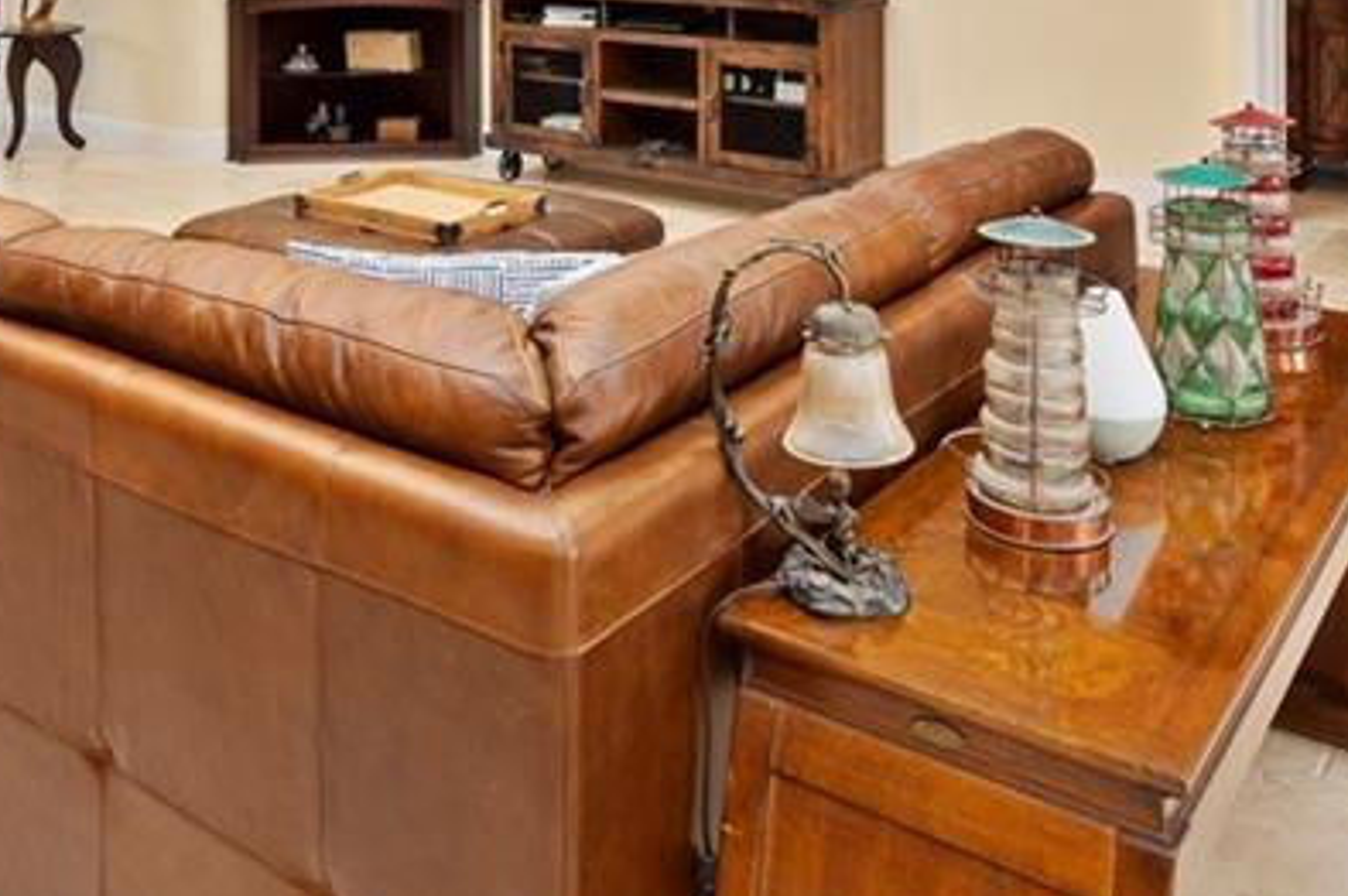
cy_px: -133
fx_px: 1459
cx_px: 496
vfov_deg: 30.0
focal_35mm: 39
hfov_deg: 49.1
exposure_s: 1/2
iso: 320
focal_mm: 10
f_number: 8
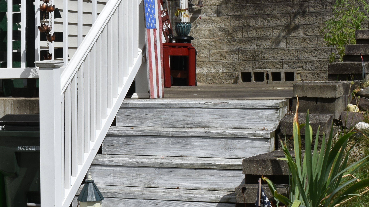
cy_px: 131
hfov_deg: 20.9
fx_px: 969
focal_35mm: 99
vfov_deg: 12.2
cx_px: 11
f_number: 16
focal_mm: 30
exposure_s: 1/200
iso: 100
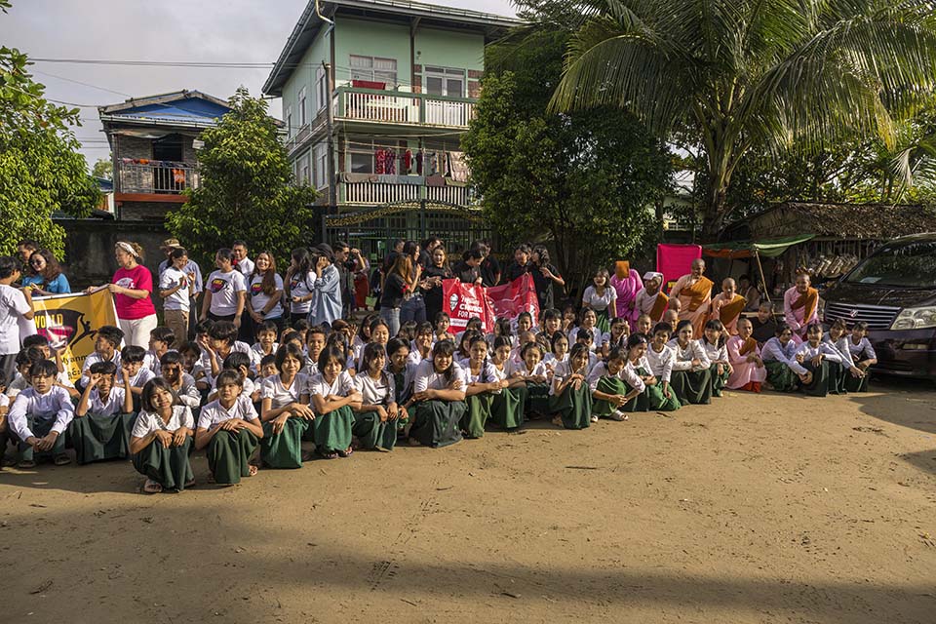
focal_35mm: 26
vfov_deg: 50.4
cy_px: 312
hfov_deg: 70.4
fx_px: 663
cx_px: 468
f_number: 8
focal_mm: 25.5
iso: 400
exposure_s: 1/640
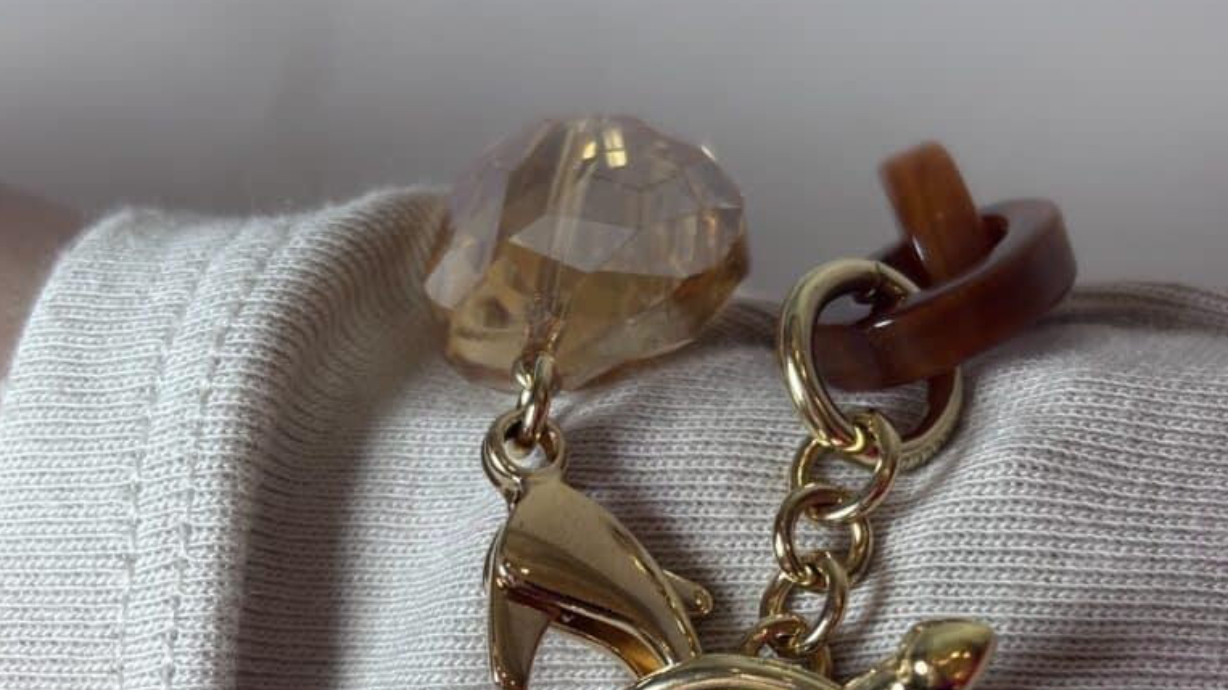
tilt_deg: -76.8
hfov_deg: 27.9
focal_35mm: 76
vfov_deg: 15.5
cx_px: 612
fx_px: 2474
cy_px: 737
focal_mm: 5.96
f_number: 1.6
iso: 25
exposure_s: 1/100
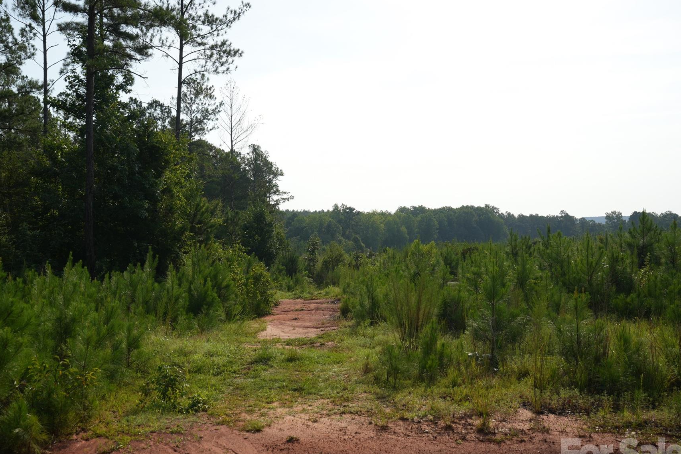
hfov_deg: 46.2
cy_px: 244
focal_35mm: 42
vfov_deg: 31.9
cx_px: 280
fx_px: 794
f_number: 7.1
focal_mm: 35
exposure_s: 1/250
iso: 100
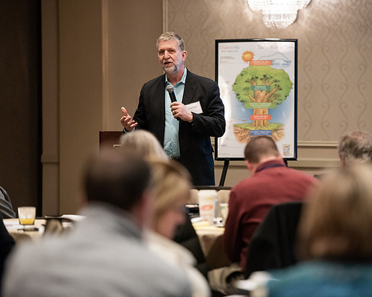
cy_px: 148
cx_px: 223
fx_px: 2059
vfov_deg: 8.3
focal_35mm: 187
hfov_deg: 10.3
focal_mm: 165
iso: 5000
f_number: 2.8
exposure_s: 1/200
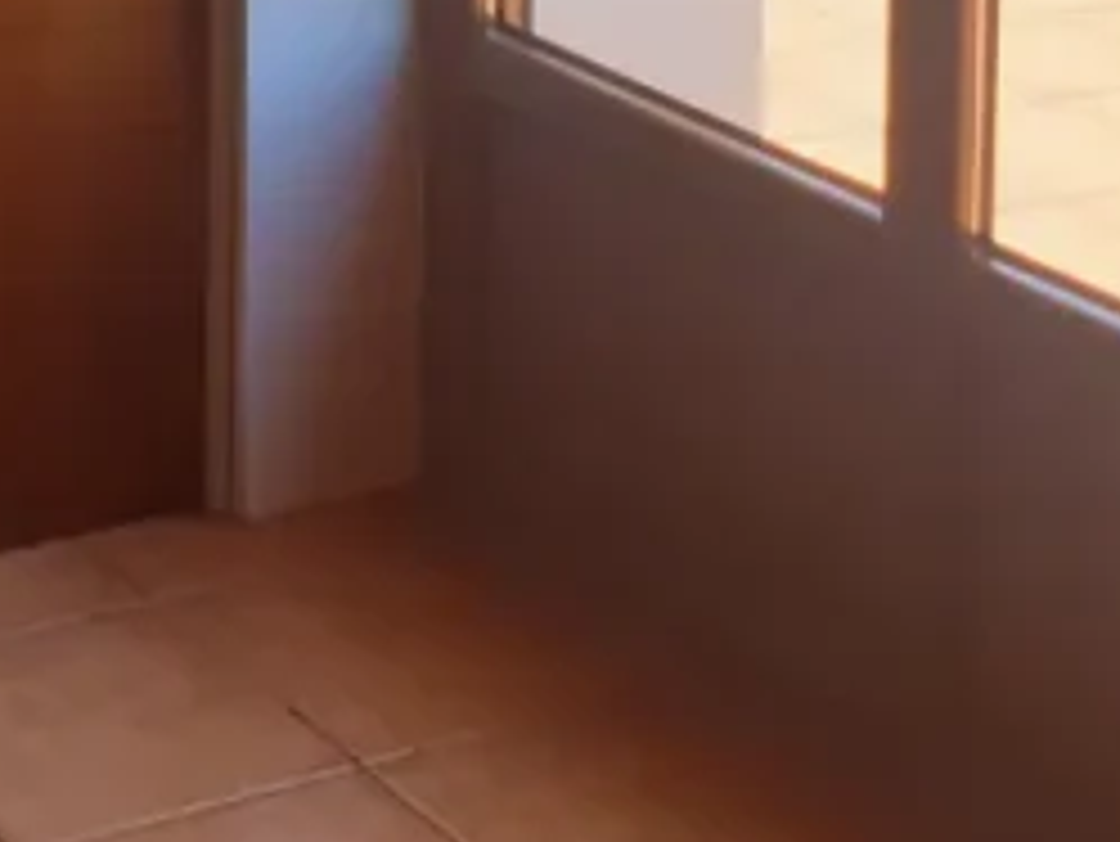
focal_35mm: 107
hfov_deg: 17.4
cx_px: -252
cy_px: -752
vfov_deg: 12.5
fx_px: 3464
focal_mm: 4.3
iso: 50
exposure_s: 1/206
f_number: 2.4
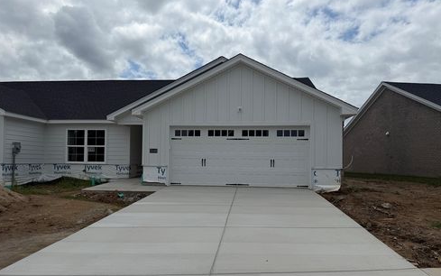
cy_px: 152
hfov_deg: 70.4
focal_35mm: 26
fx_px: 313
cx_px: 219
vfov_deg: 47.6
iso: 80
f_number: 1.78
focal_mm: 6.76
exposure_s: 1/14286
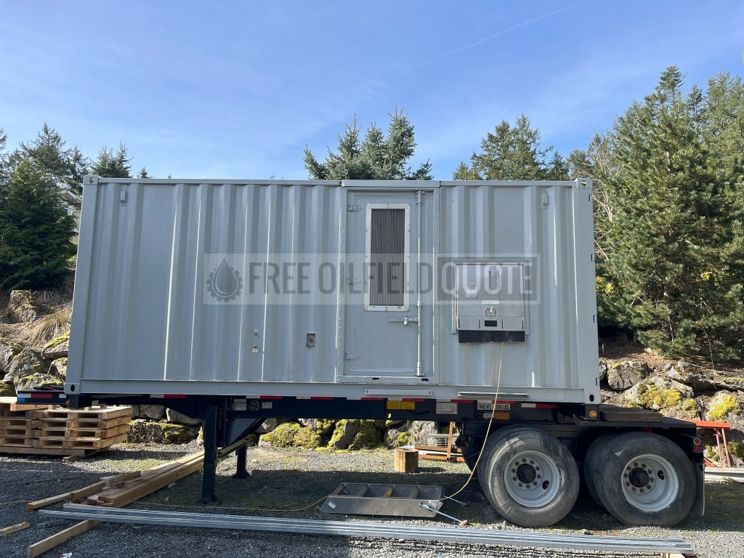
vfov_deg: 53.1
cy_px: 279
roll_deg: -1.1
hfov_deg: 67.3
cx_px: 372
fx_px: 559
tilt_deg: +7.4
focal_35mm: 26
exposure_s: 1/1776
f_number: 1.6
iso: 50
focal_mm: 5.1
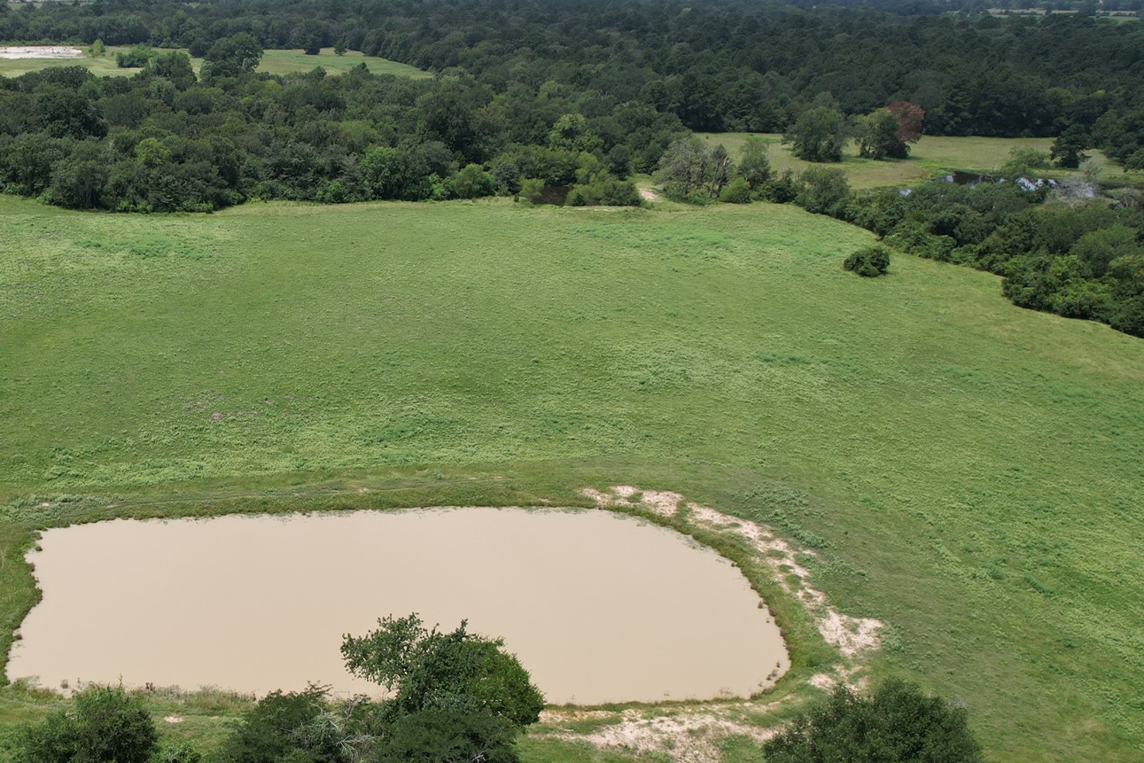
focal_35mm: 37
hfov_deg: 48.8
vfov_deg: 35.8
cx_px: 222
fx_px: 1176
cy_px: 477
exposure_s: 1/2000
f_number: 2.8
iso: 110
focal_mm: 8.38
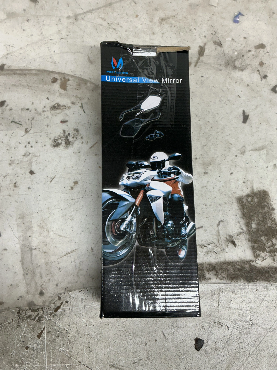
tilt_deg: -82.5
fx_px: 299
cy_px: 185
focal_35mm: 28
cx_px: 138
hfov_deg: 49.7
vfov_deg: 63.4
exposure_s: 1/120
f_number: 1.8
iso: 50
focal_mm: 3
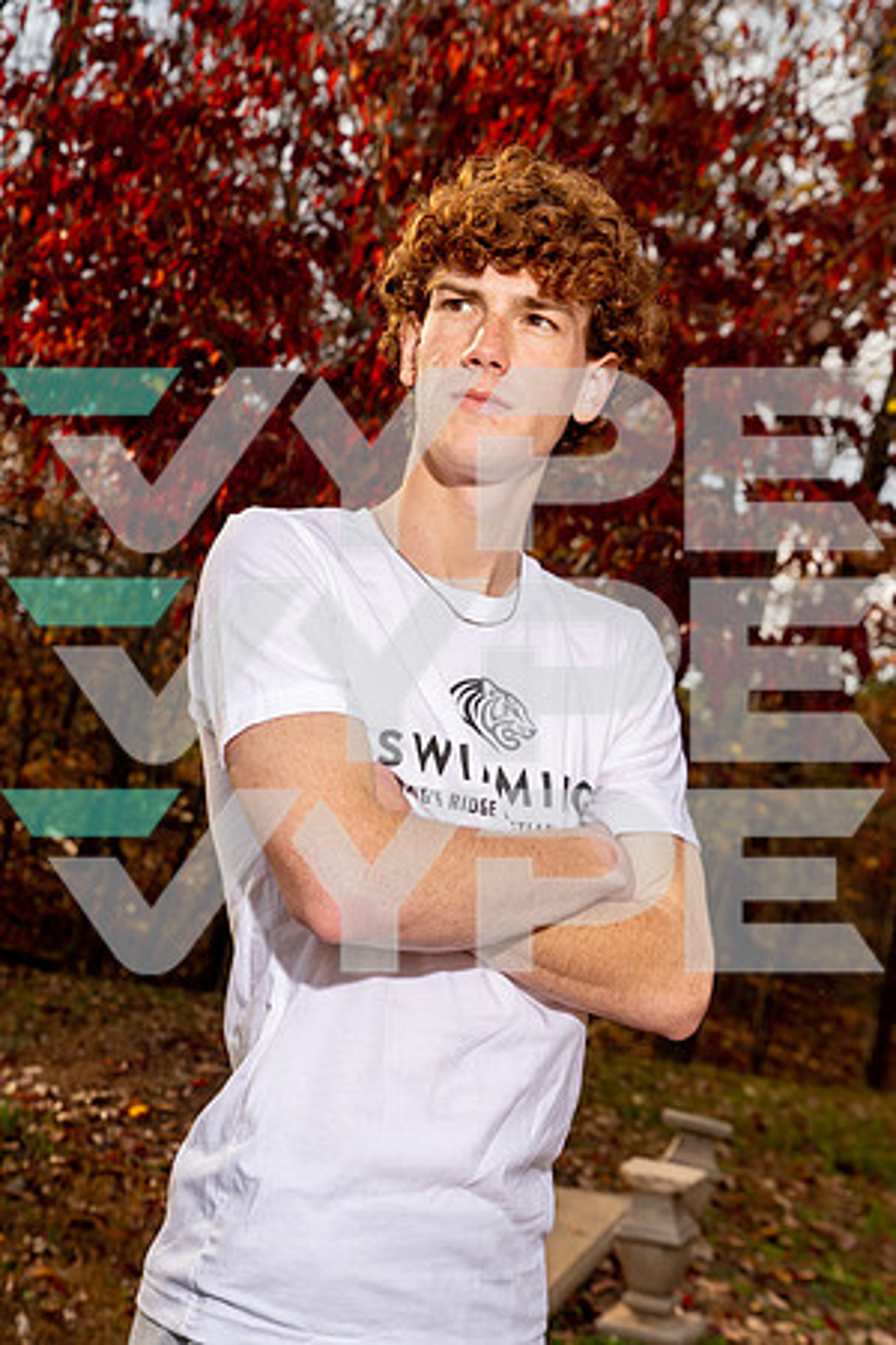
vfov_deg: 31.0
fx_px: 2426
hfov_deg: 20.9
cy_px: 672
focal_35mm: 65
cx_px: 448
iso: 125
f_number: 8
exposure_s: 1/250
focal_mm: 65
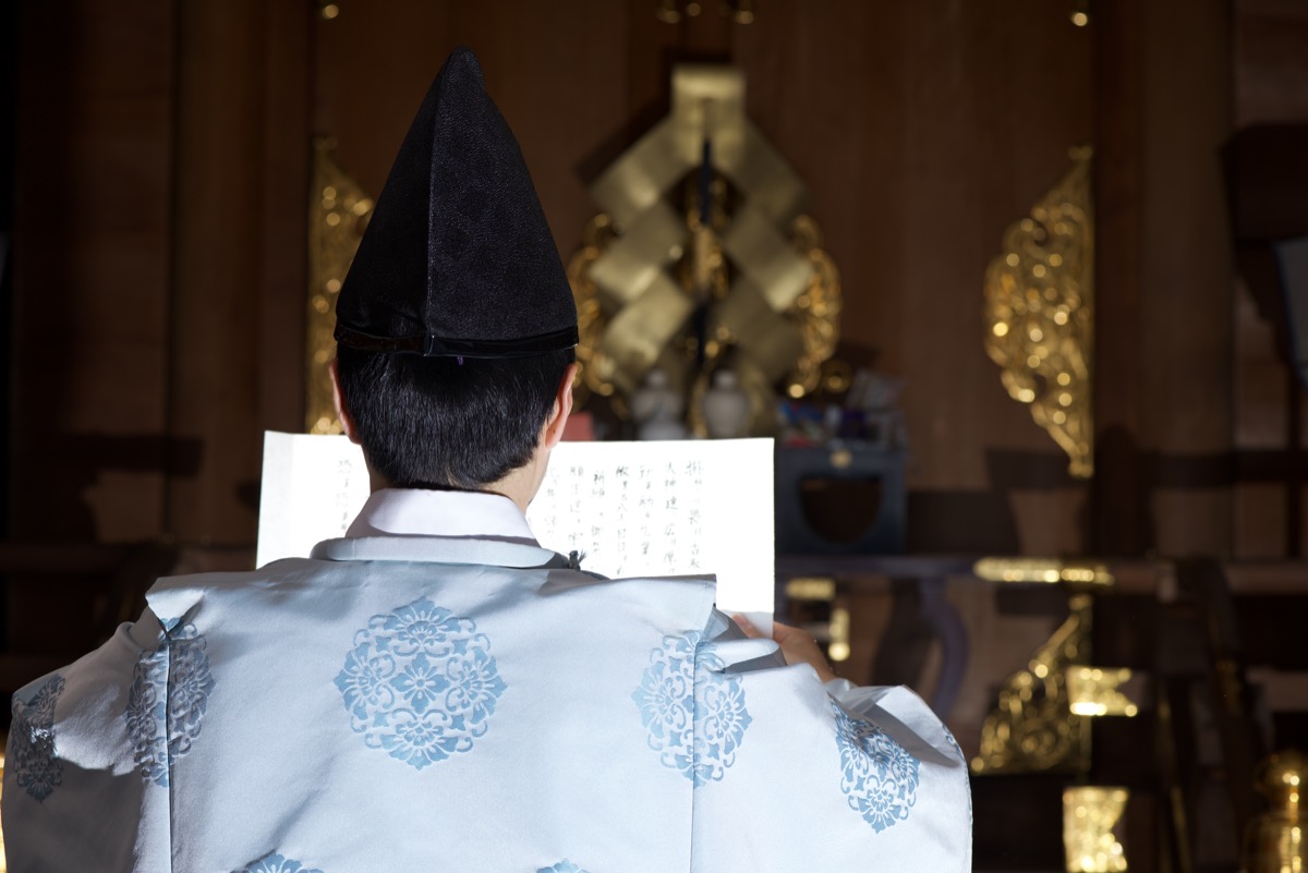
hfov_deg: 19.4
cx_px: 654
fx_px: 3816
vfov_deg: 13.1
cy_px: 436
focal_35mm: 105
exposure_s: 1/125
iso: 160
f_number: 9
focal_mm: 105
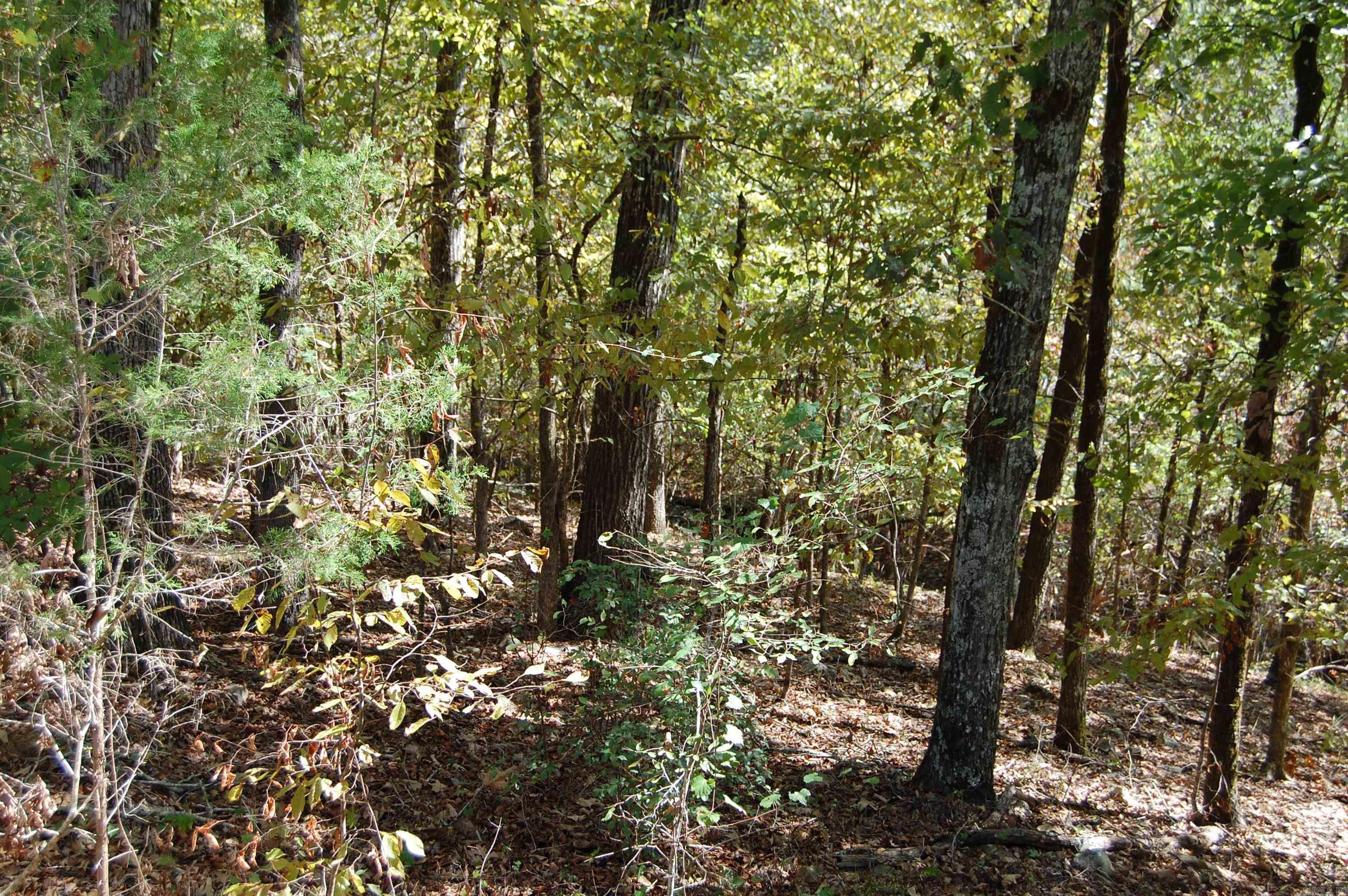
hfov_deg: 42.4
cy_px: 448
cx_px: 674
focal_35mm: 46
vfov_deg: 28.9
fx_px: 1740
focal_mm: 31
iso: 220
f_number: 5.6
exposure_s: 1/125
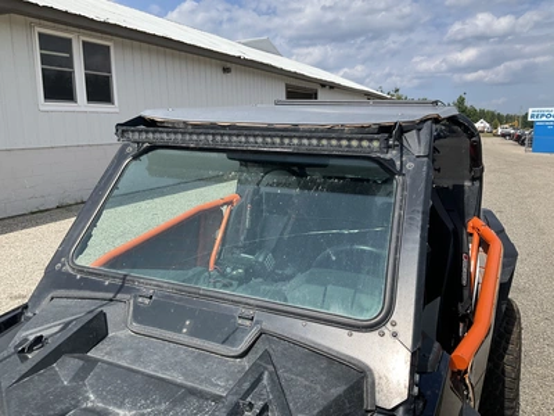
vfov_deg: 48.2
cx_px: 277
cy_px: 208
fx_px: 464
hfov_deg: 61.7
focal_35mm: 29
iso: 25
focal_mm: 3
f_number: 1.8
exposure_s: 1/1626
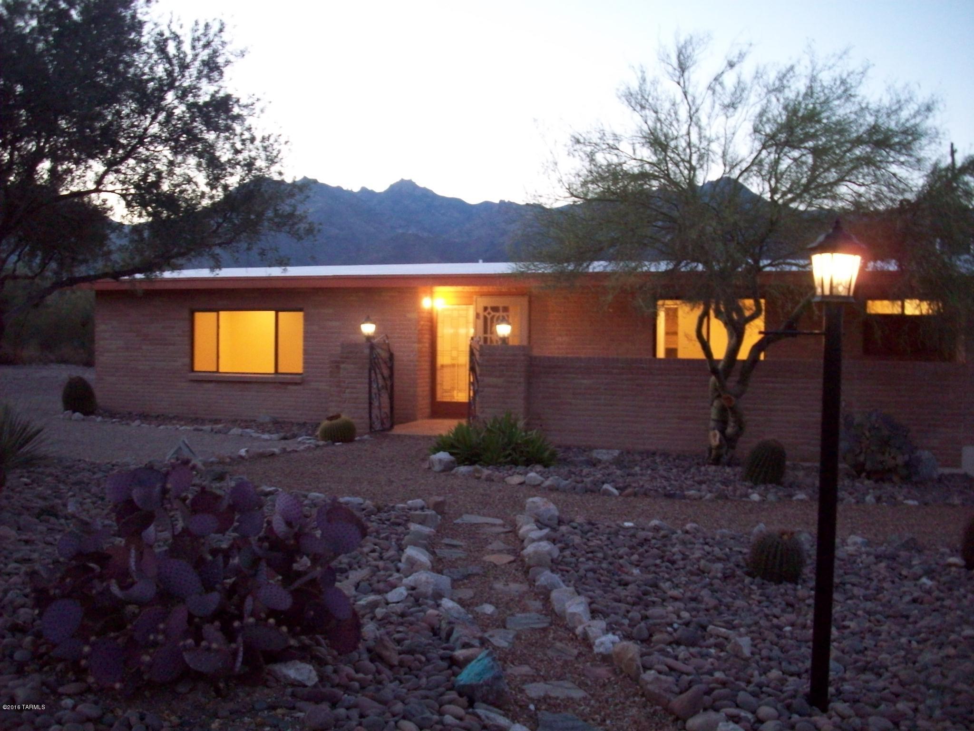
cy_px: 366
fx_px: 1041
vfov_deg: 38.7
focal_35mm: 37
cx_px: 487
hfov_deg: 50.1
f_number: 2.8
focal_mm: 6.2
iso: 200
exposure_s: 1/8
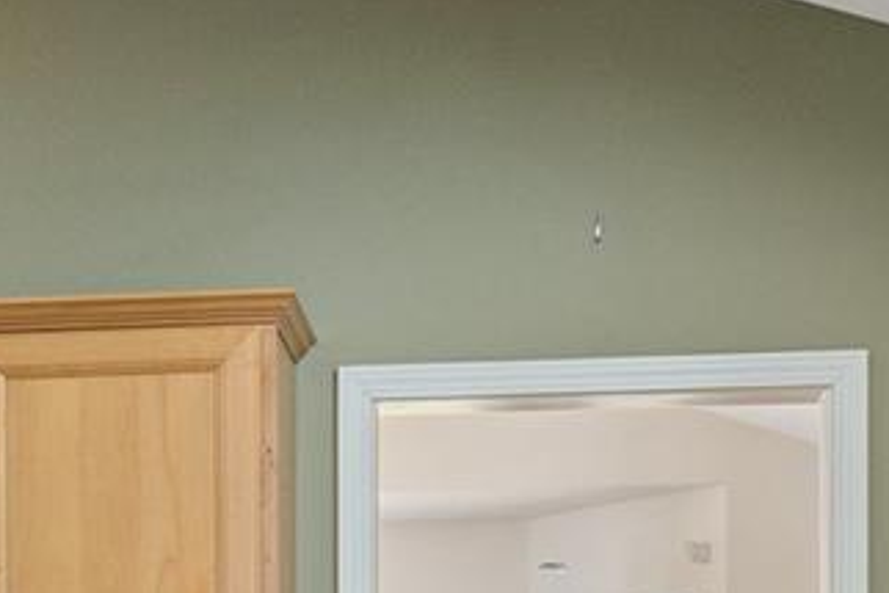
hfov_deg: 22.6
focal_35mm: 89
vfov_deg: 14.5
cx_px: 207
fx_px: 2199
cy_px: 856
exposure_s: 1/40
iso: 320
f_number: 7.1
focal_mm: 14
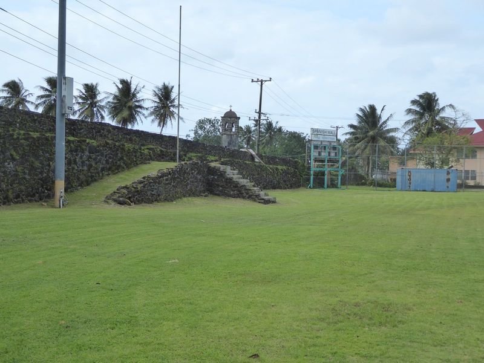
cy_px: 182
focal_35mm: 49
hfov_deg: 38.9
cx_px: 242
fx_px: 685
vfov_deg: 29.7
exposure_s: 1/320
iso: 160
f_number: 4
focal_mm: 8.4
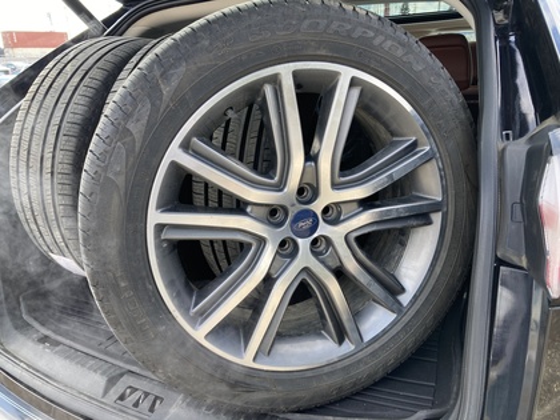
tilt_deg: -19.3
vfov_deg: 49.7
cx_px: 280
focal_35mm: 28
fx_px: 453
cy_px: 210
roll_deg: +1.5
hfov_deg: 63.4
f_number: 1.8
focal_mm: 3.99
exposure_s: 1/161
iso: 20
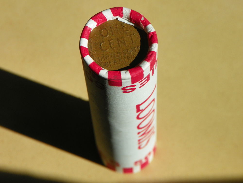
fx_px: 842
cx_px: 122
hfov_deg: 16.4
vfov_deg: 12.3
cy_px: 92
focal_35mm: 120
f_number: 5.6
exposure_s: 1/500
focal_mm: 21.3
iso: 64
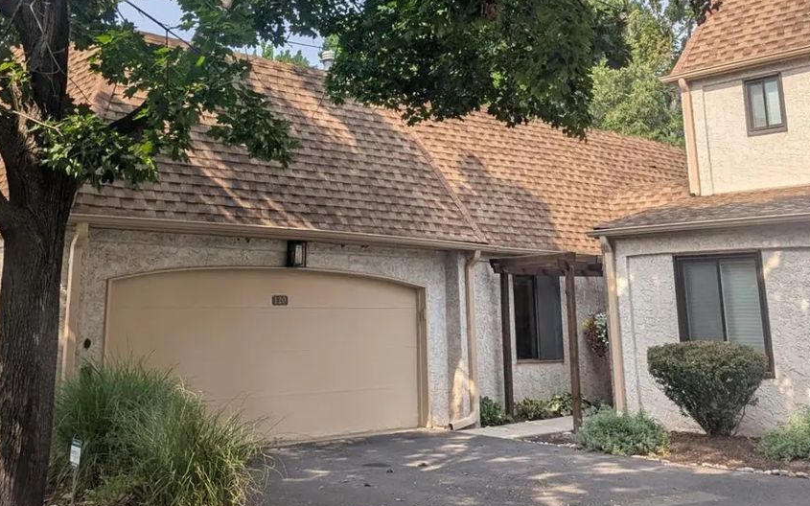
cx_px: 348
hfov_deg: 48.1
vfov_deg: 30.4
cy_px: 96
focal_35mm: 41
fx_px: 905
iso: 42
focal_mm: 6.81
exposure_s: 1/1508
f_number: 1.85
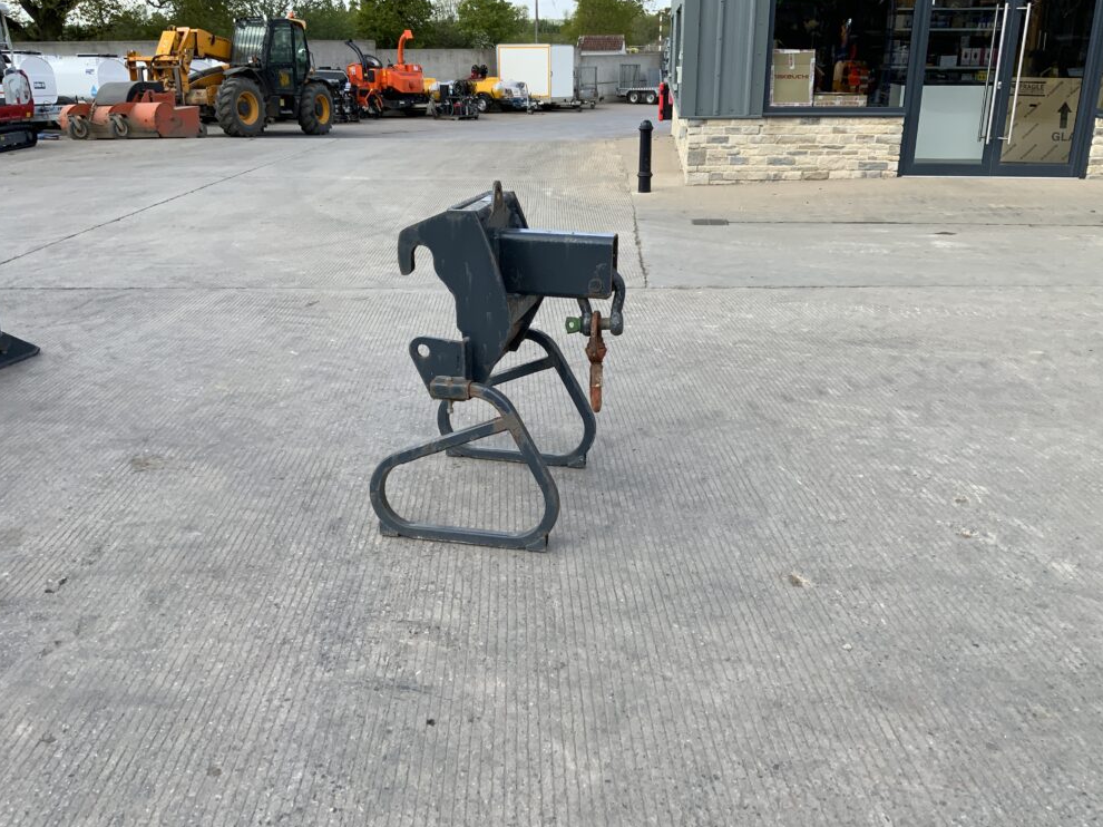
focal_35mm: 30
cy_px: 401
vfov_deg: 46.8
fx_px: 956
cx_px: 560
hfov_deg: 60.0
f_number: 1.8
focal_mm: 3
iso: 16
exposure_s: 1/500
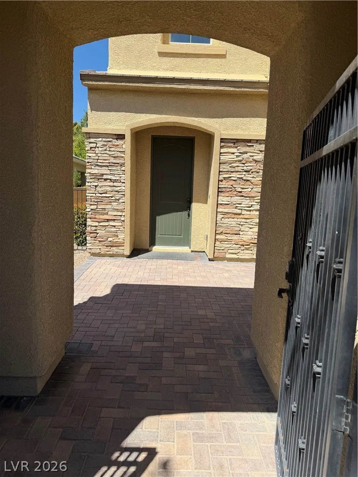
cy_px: 238
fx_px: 331
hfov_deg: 56.8
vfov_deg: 71.6
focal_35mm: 24
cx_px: 179
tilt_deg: -7.0
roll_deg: -1.9
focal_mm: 6.76
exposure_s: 1/3953
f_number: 1.78
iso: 80
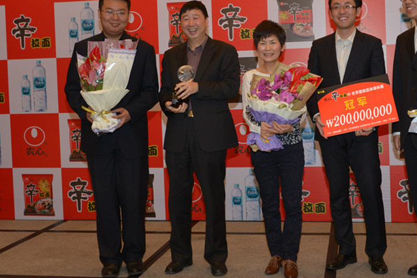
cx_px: 274
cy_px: 115
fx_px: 521
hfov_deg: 43.1
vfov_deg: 29.8
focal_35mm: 45
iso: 800
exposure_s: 1/60
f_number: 7.1
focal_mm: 34
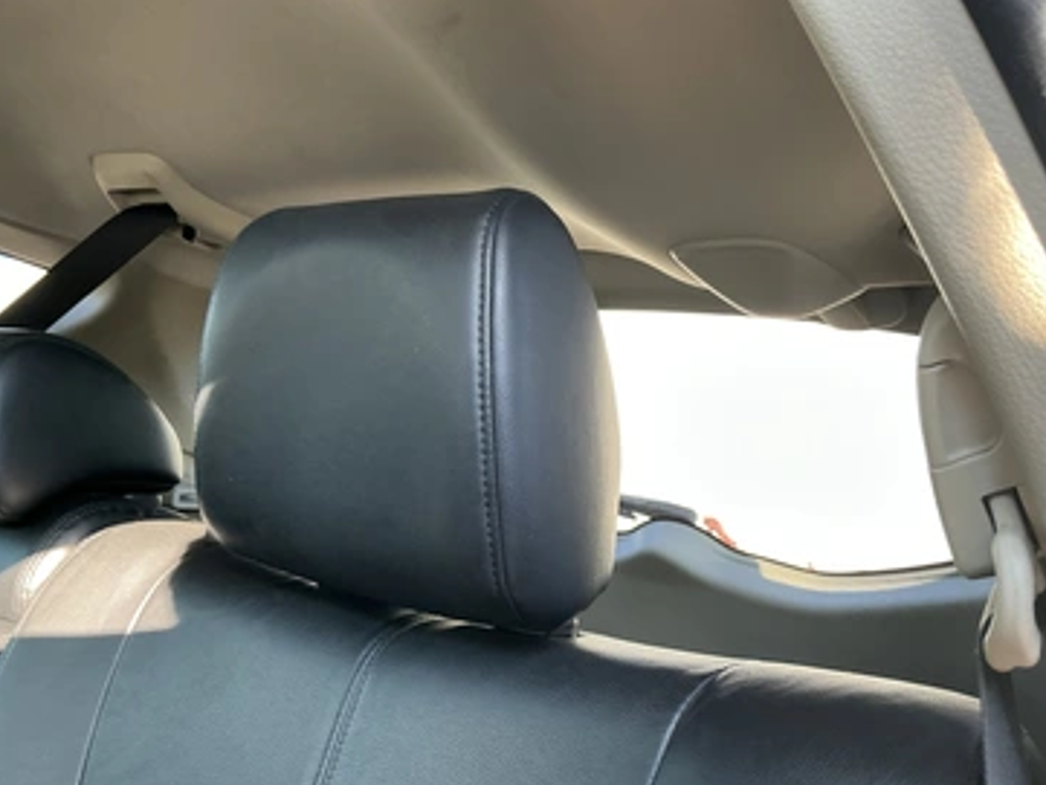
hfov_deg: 58.3
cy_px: 406
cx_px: 527
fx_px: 937
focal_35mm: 31
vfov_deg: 45.5
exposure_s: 1/112
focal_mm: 3
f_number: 1.8
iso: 64
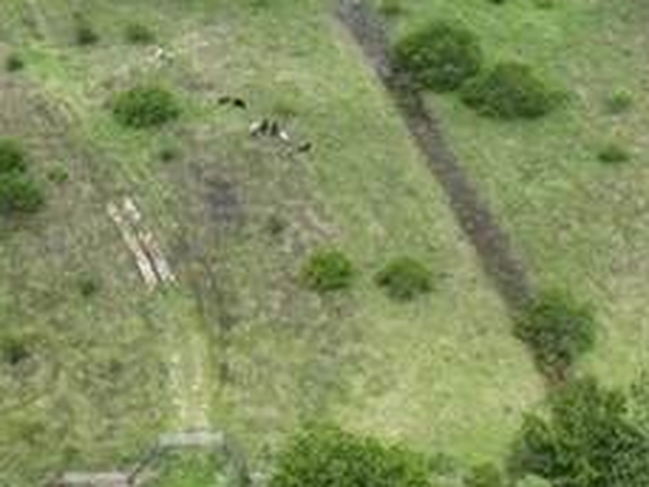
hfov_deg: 28.7
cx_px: 204
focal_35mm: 67
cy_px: 0
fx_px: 1257
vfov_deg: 21.2
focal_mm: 12.29
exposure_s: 1/1250
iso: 100
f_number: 2.8
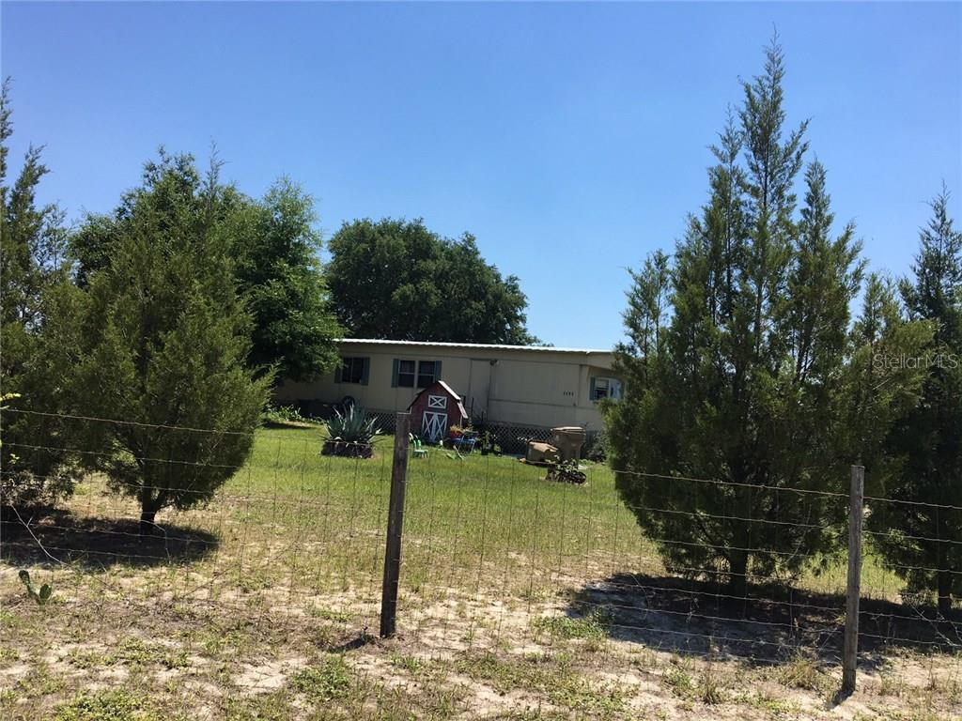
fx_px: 806
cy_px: 360
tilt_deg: +3.2
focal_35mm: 29
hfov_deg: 61.7
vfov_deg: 48.2
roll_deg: -5.2
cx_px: 481
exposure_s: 1/1183
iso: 25
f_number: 2.2
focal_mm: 4.15
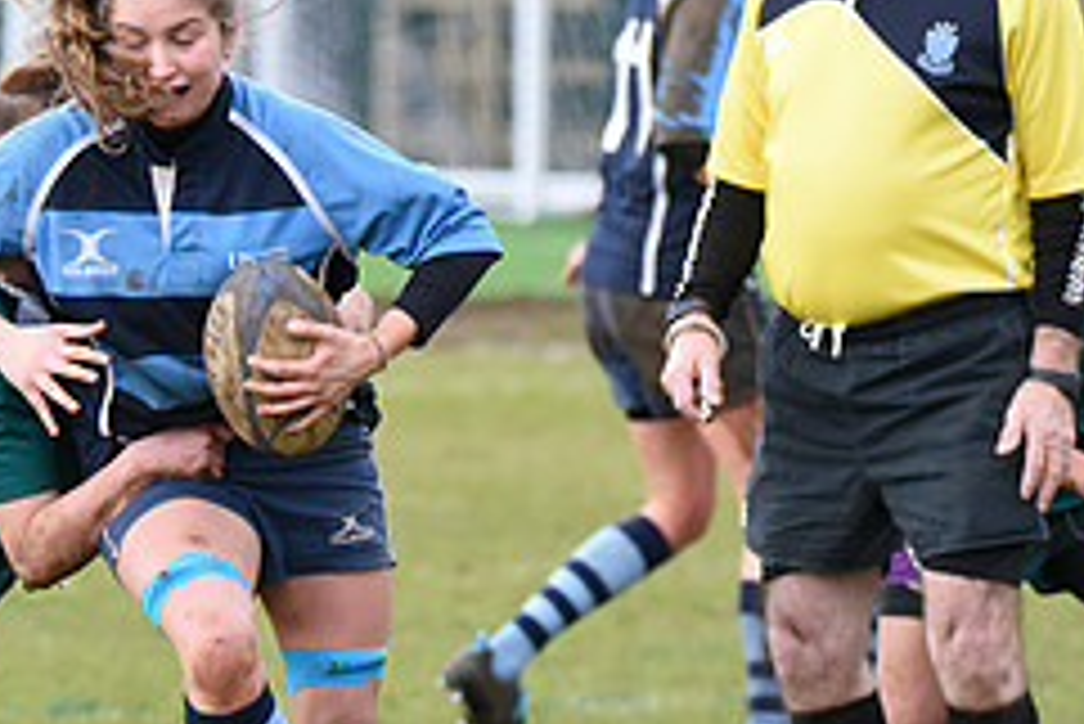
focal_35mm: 651
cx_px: 378
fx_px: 19613
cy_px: 416
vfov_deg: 2.1
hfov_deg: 3.2
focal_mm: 270
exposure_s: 1/1250
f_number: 7.1
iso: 2000
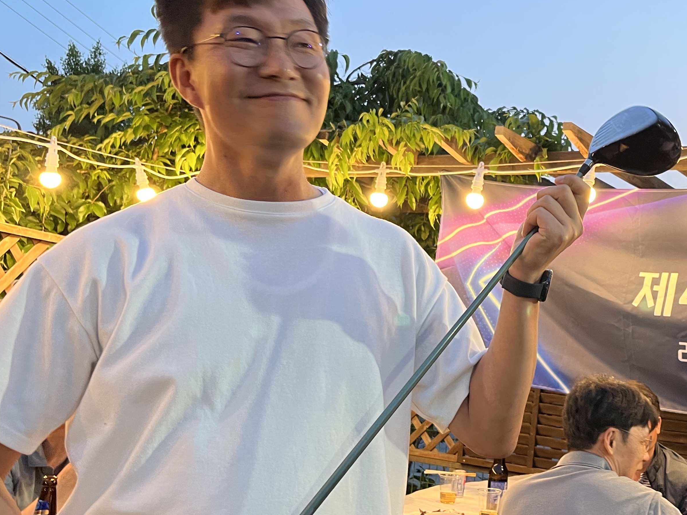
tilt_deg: +7.0
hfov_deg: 40.8
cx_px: 566
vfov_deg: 32.9
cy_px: 259
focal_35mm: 44
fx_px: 873
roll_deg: -6.2
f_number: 1.6
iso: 160
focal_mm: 5.1
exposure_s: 1/60
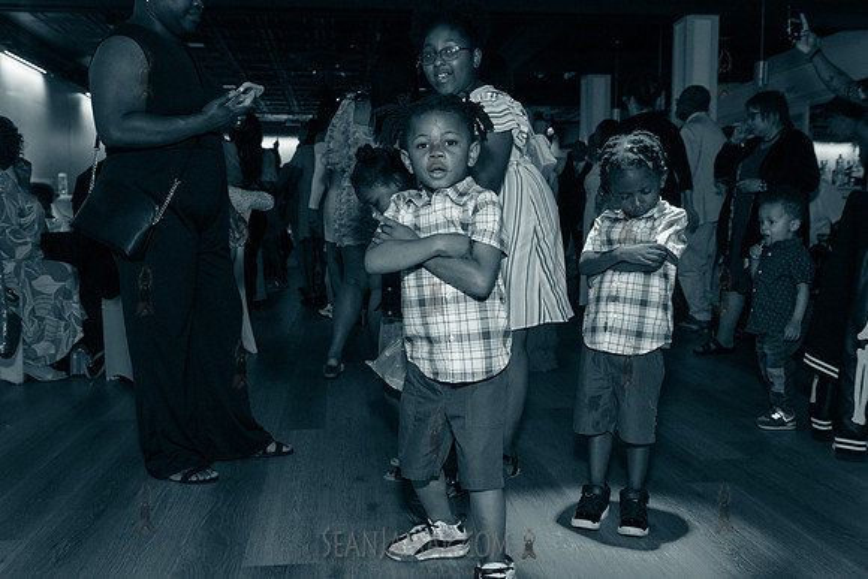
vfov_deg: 41.1
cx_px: 434
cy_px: 290
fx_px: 772
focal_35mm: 32
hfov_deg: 58.7
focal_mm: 32
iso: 4000
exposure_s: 1/200
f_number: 4.5
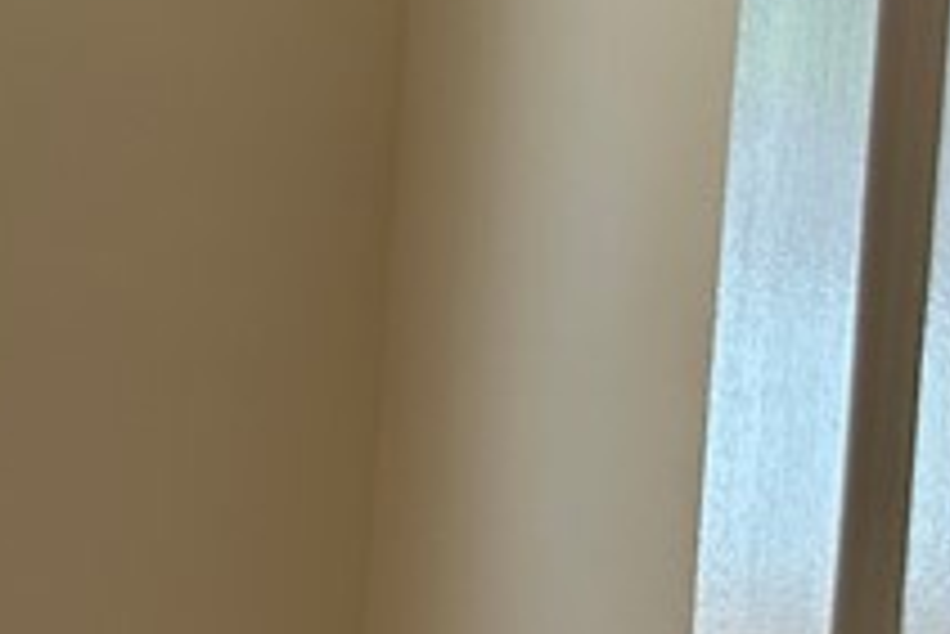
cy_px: 0
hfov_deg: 13.8
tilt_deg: -2.4
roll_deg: -2.8
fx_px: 3195
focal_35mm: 121
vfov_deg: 11.2
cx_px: -1067
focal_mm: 6.86
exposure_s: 1/264
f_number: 1.78
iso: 80
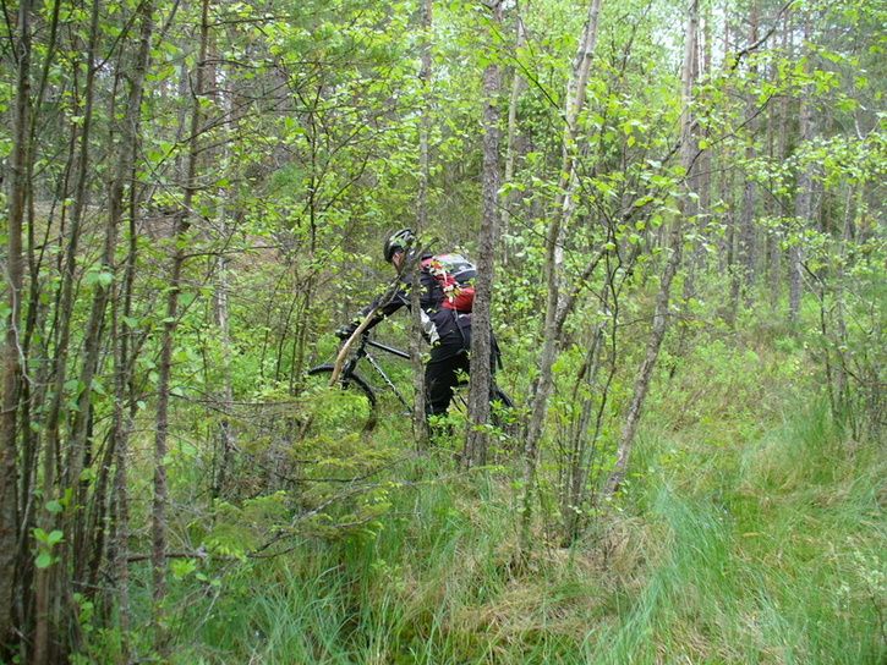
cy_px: 332
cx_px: 444
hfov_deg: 50.1
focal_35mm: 37
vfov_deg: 38.7
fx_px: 948
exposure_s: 1/80
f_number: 2.8
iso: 64
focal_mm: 6.1
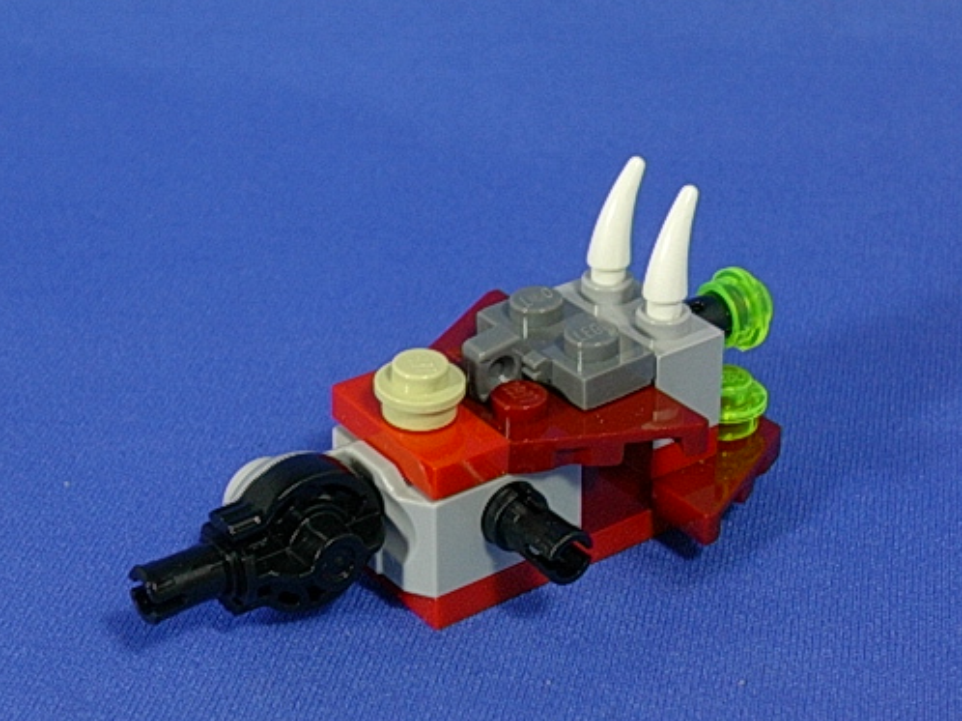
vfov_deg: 18.2
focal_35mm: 81
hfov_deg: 24.1
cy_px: 389
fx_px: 2250
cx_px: 456
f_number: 3.5
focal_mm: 9.6
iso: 70
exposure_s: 1/8.2
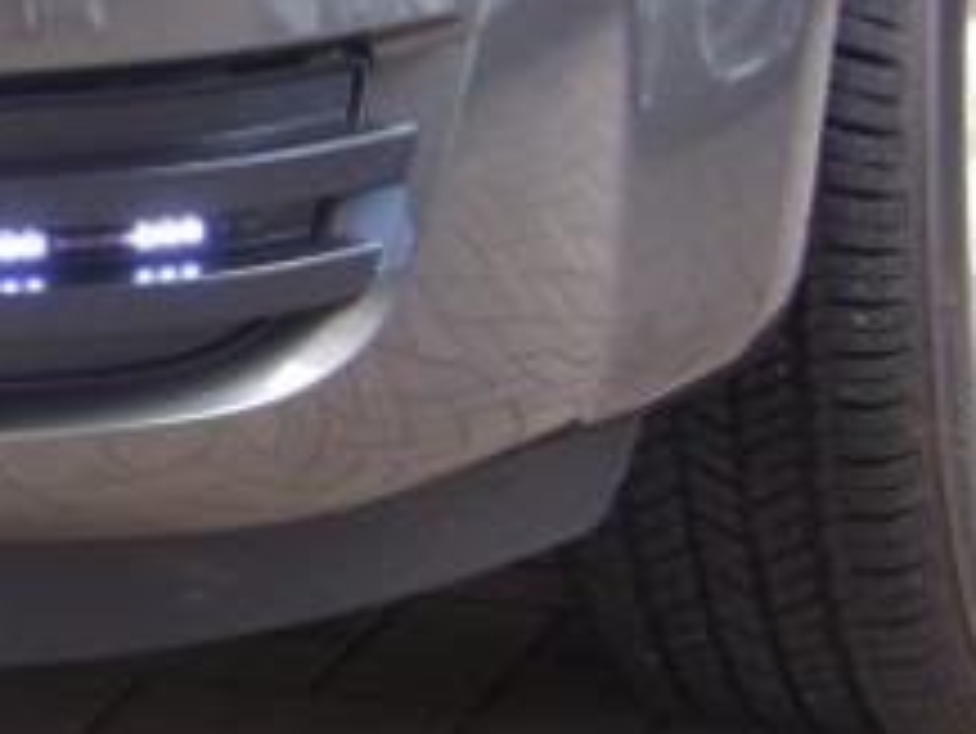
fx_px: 3160
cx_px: -373
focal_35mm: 112
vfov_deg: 13.1
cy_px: 95
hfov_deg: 16.4
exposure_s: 1/60
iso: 80
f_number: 2.8
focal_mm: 6.3
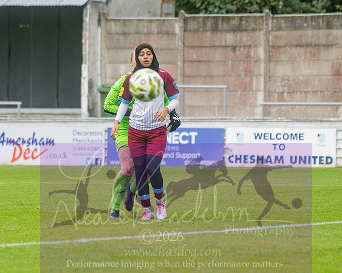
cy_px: 130
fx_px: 3505
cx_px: 95
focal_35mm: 346
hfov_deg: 5.6
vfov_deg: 4.5
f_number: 4
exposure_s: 1/1250
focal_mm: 145
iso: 400
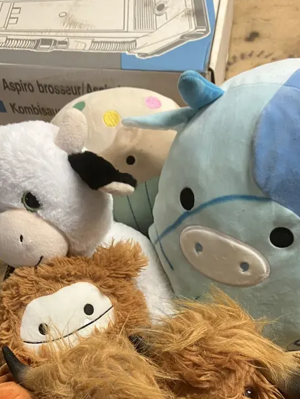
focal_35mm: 48
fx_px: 554
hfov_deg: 30.2
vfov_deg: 38.8
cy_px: 291
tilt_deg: -53.9
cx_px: 178
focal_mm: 3.99
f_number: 1.8
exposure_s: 1/50
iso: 125
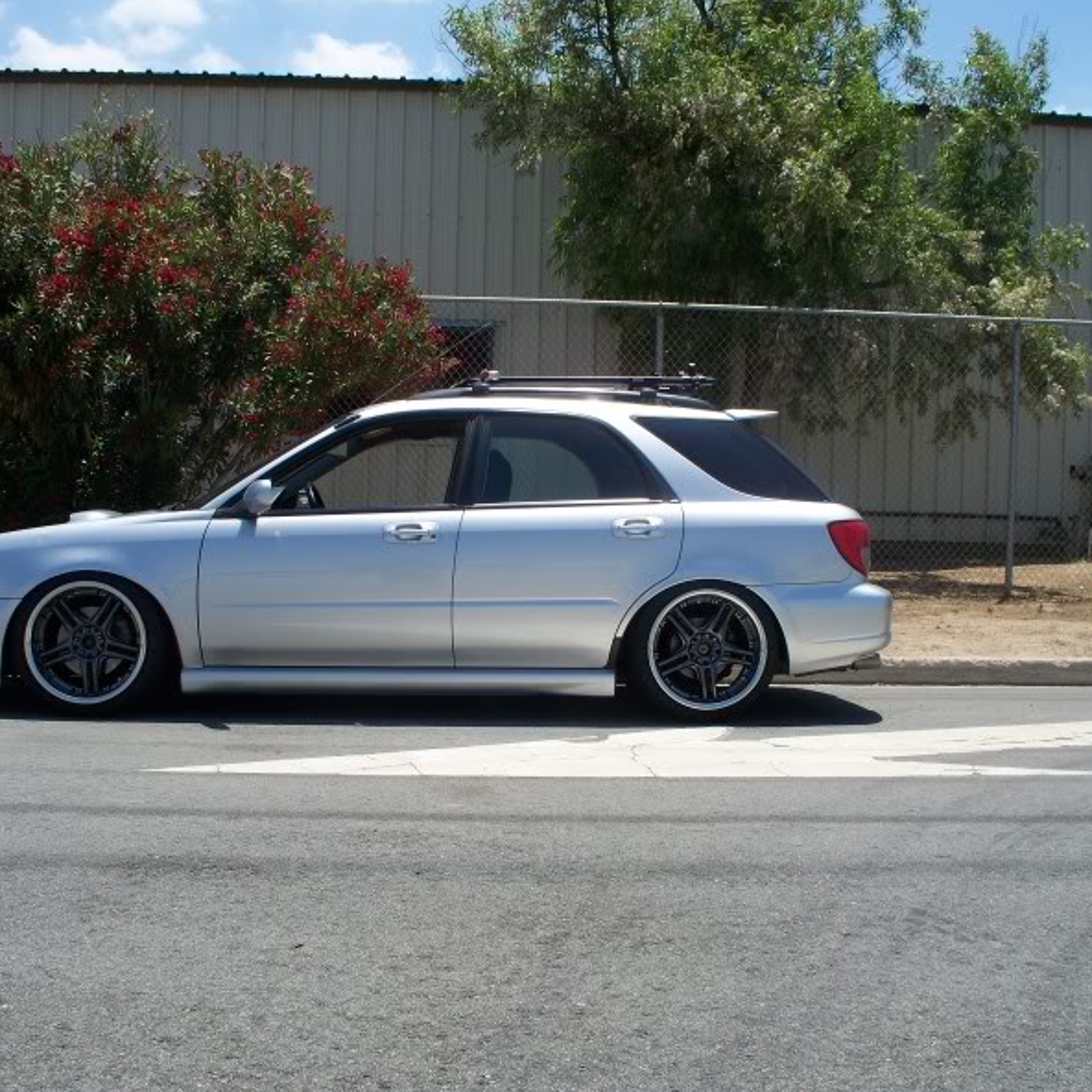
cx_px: 524
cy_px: 548
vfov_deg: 39.2
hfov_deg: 39.2
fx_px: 1535
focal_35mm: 43
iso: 64
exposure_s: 1/400
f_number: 5
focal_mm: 7.54
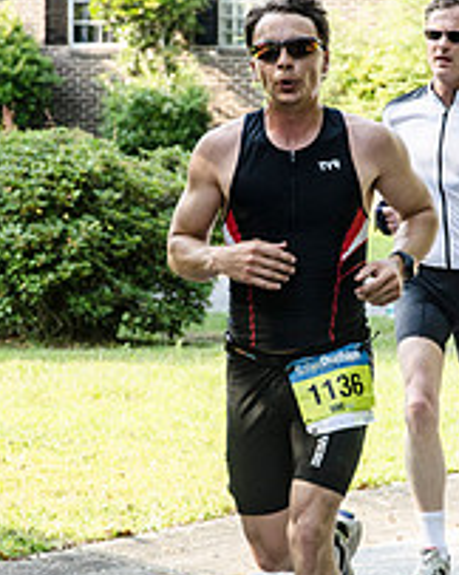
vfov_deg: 6.7
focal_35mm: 287
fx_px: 4881
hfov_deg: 5.4
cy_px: 255
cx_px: 320
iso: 800
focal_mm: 92
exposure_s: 1/640
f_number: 5.6
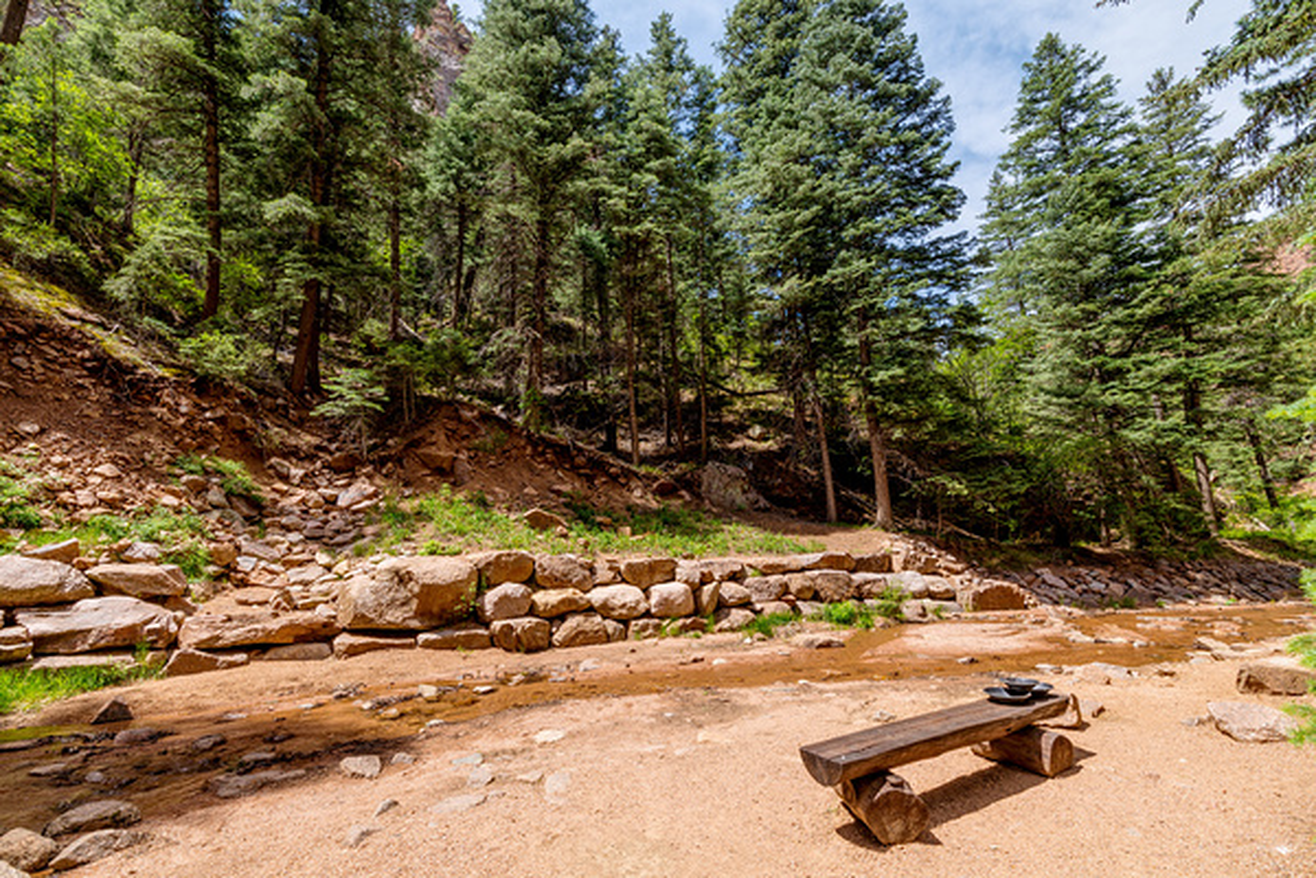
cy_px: 439
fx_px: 548
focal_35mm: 15
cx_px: 658
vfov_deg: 77.3
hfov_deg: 100.4
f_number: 16
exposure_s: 1/40
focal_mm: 15
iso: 100
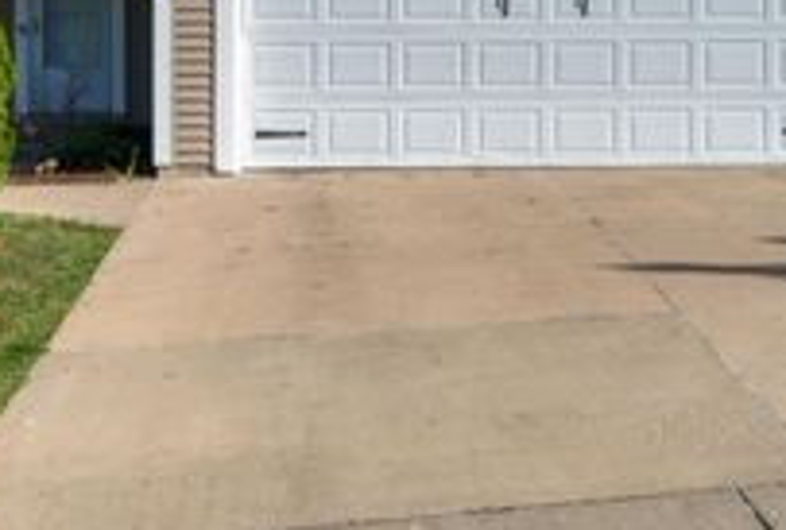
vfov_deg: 22.6
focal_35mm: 59
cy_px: 43
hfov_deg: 33.8
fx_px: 1293
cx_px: 356
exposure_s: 1/320
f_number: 8
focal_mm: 24
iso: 100
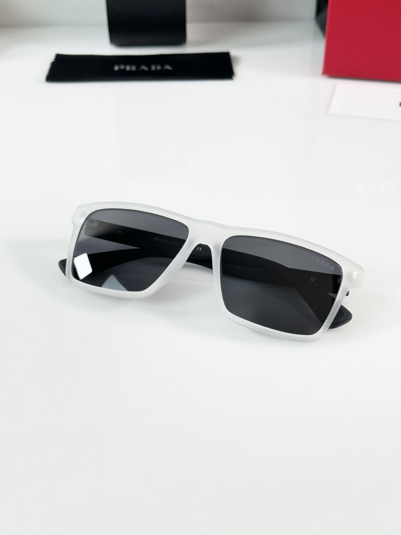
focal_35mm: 48
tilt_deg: -36.2
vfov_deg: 39.7
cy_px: 268
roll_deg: +0.6
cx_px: 200
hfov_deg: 30.3
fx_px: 741
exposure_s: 1/100
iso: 64
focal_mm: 6.86
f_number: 1.78
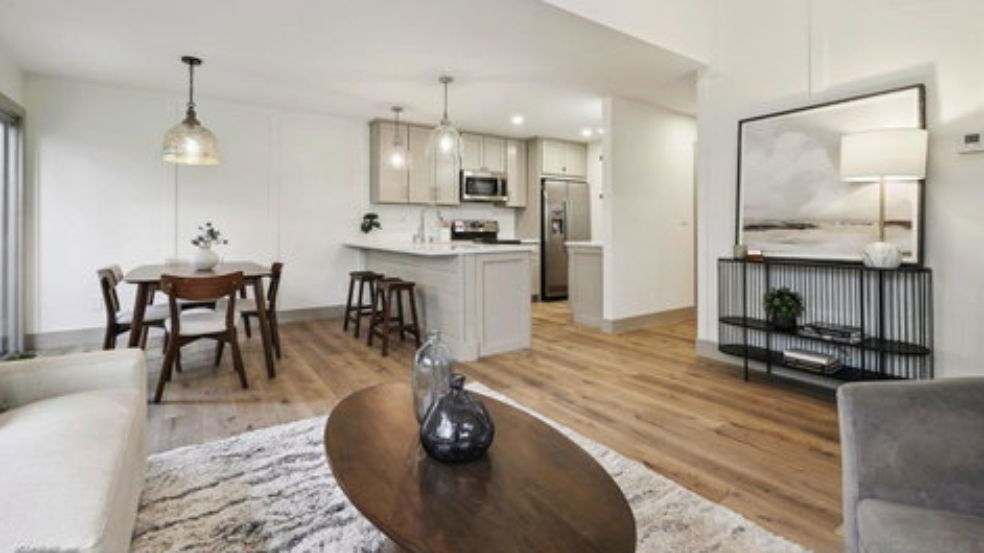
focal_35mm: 16
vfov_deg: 66.7
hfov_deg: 99.4
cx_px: 499
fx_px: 417
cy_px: 234
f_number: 8
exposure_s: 1/15
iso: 400
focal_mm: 10
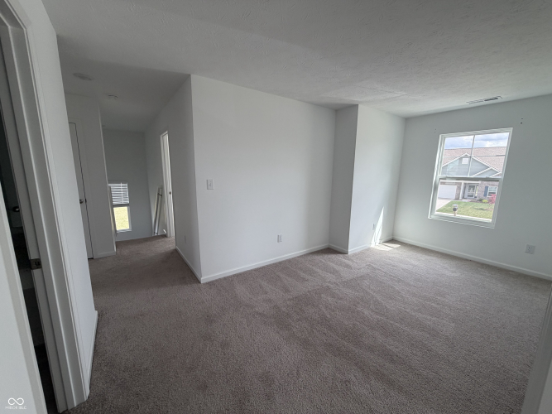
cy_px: 207
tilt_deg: -9.4
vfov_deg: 85.7
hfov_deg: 102.1
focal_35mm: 14
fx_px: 223
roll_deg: +0.3
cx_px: 276
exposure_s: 1/138
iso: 50
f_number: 2.2
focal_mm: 2.22
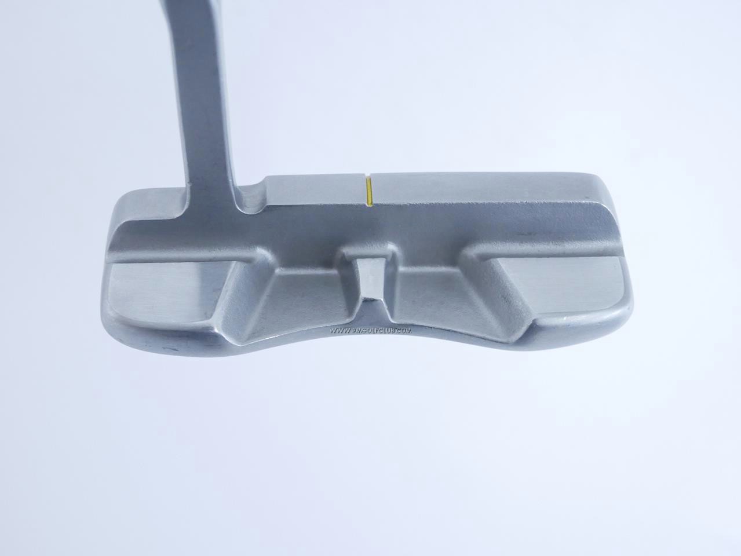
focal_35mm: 50
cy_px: 278
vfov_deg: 29.1
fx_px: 1071
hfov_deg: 38.2
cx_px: 370
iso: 1600
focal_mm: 25
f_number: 4.5
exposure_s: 1/60
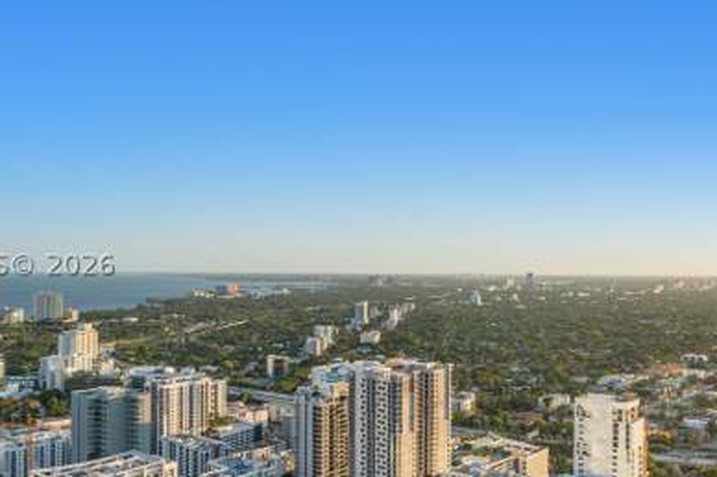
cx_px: 456
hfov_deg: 56.4
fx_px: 657
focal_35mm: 33
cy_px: 263
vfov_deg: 39.9
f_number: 9
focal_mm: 16
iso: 100
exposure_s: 1/125
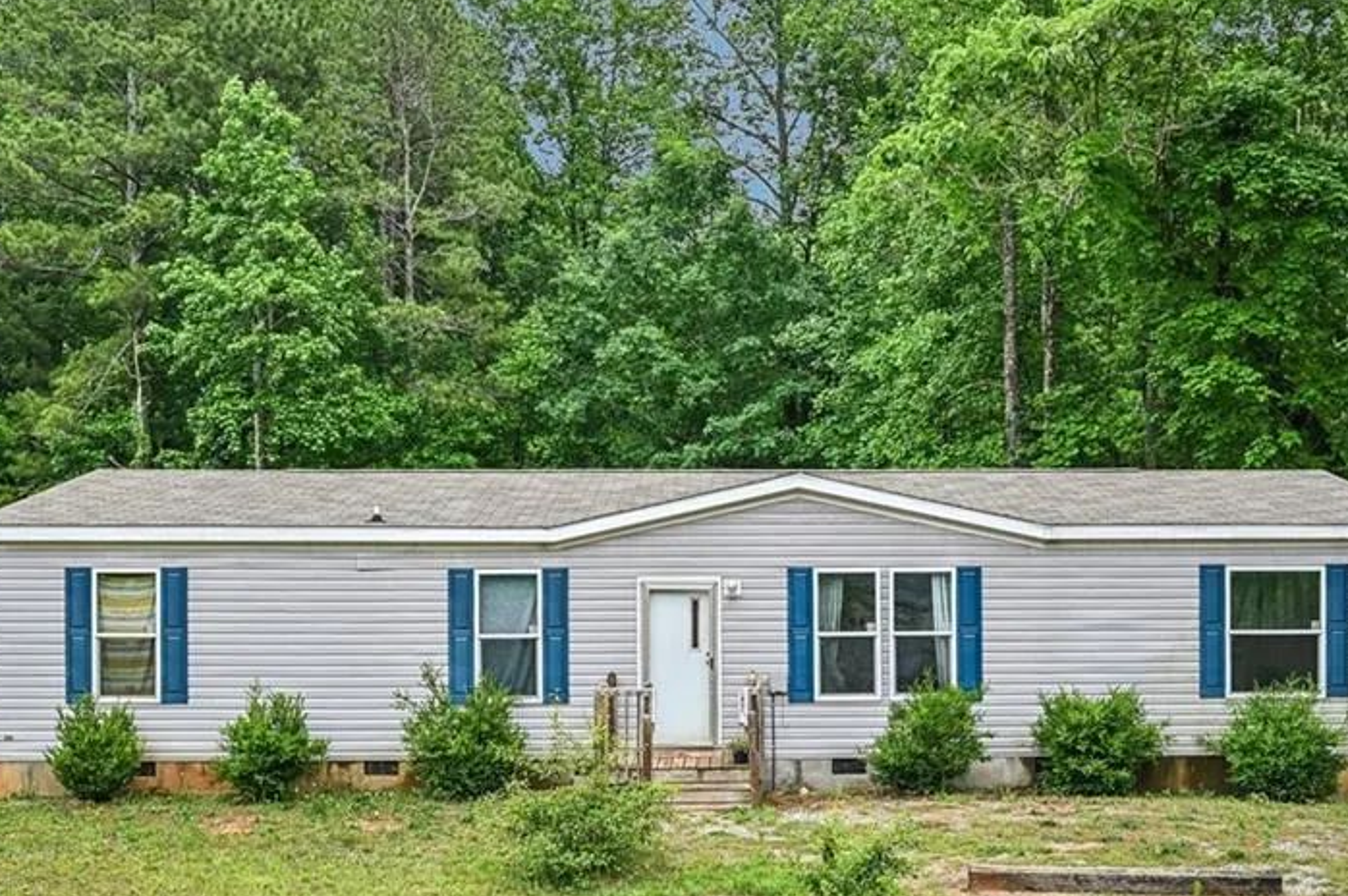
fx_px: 1646
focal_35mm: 44
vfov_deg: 30.4
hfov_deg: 44.4
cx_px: 774
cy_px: 534
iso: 100
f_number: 8
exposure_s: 1/80
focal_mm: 30
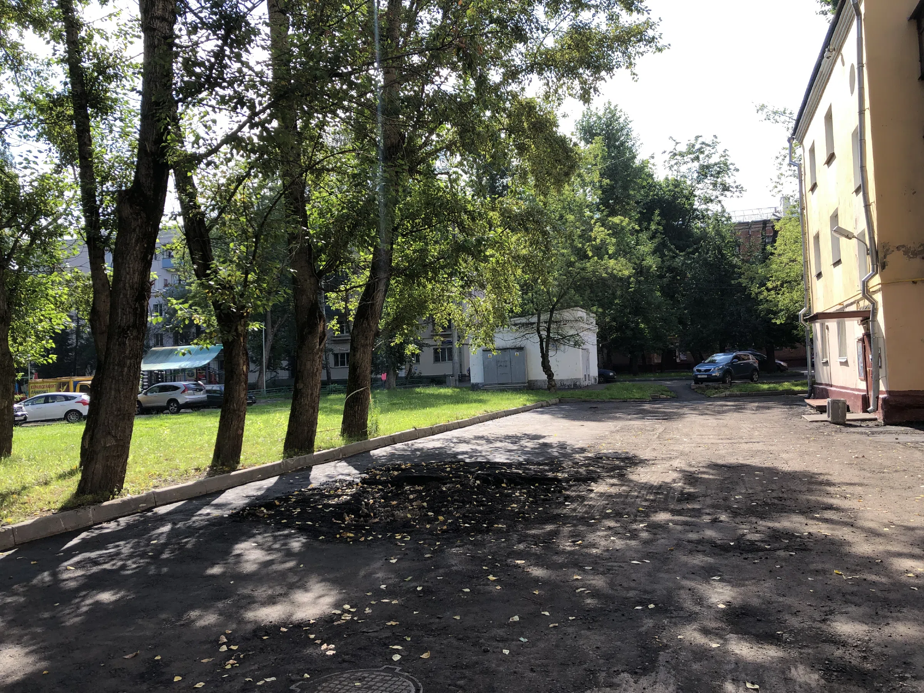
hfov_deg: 63.4
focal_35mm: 28
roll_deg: +1.7
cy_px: 346
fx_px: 747
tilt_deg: +1.9
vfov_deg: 49.7
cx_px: 462
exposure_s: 1/796
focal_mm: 4
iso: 20
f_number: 1.8
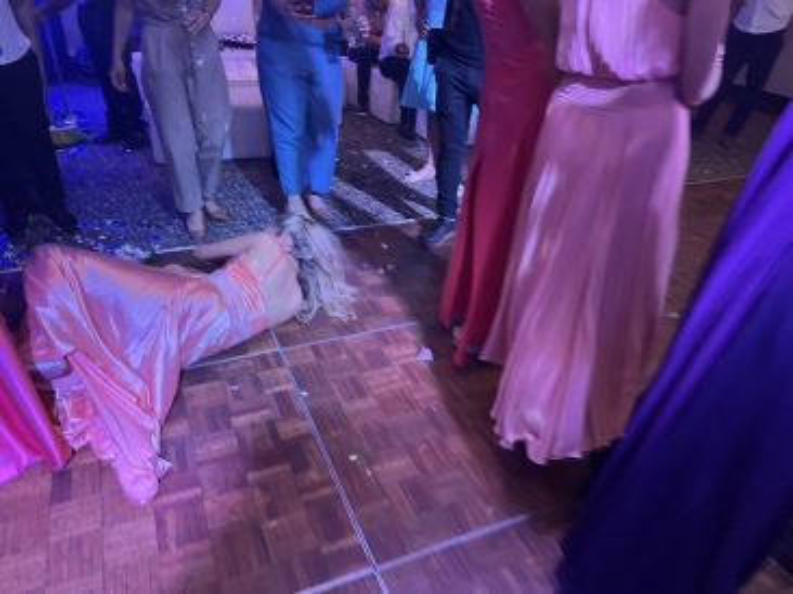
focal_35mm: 26
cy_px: 297
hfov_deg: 67.3
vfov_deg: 53.0
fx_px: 595
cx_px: 396
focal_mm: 5.7
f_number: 1.5
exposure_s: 1/50
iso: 500
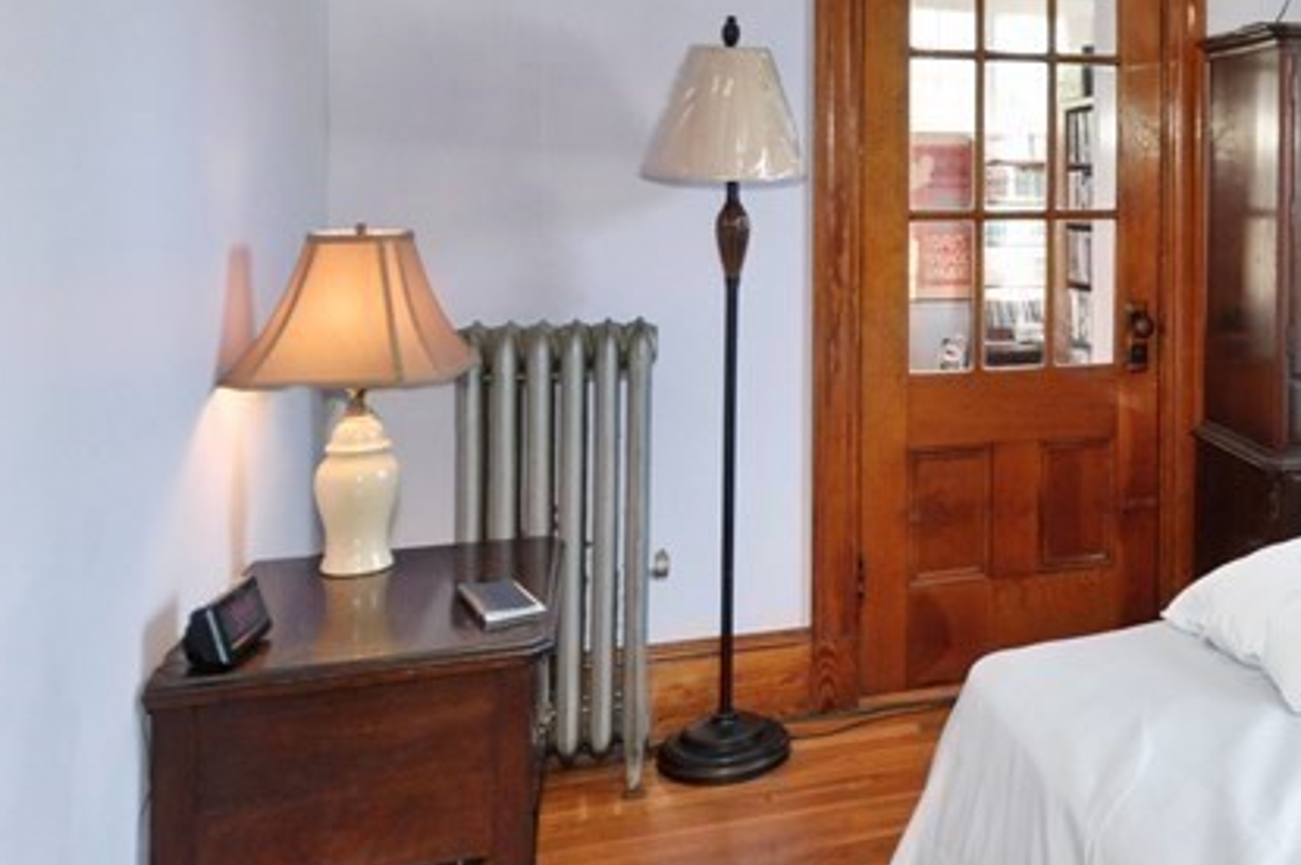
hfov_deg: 46.1
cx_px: 1210
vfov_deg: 34.6
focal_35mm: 37
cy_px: 150
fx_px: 1336
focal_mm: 10
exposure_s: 1/50
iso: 500
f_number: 4.5
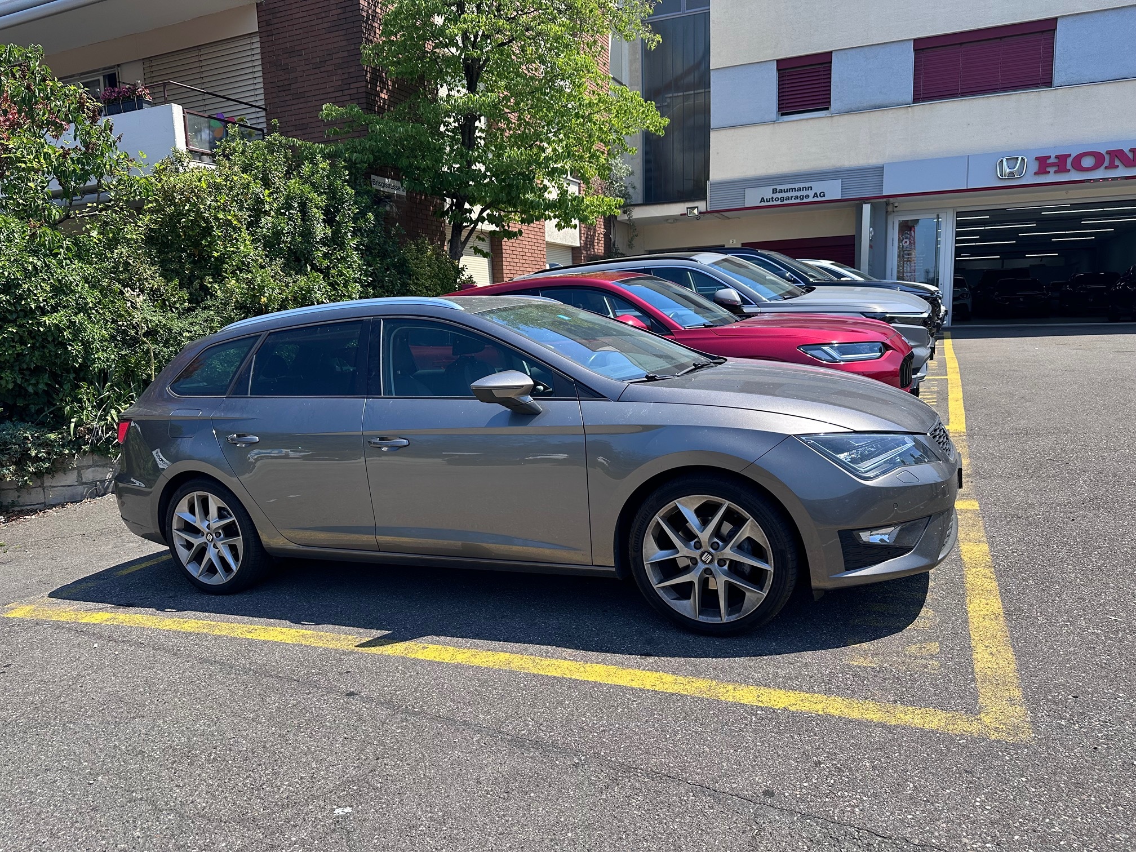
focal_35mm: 24
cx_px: 568
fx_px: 788
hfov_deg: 71.6
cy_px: 426
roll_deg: +1.5
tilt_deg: -7.6
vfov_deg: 56.8
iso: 80
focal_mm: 6.86
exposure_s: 1/2410
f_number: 1.78
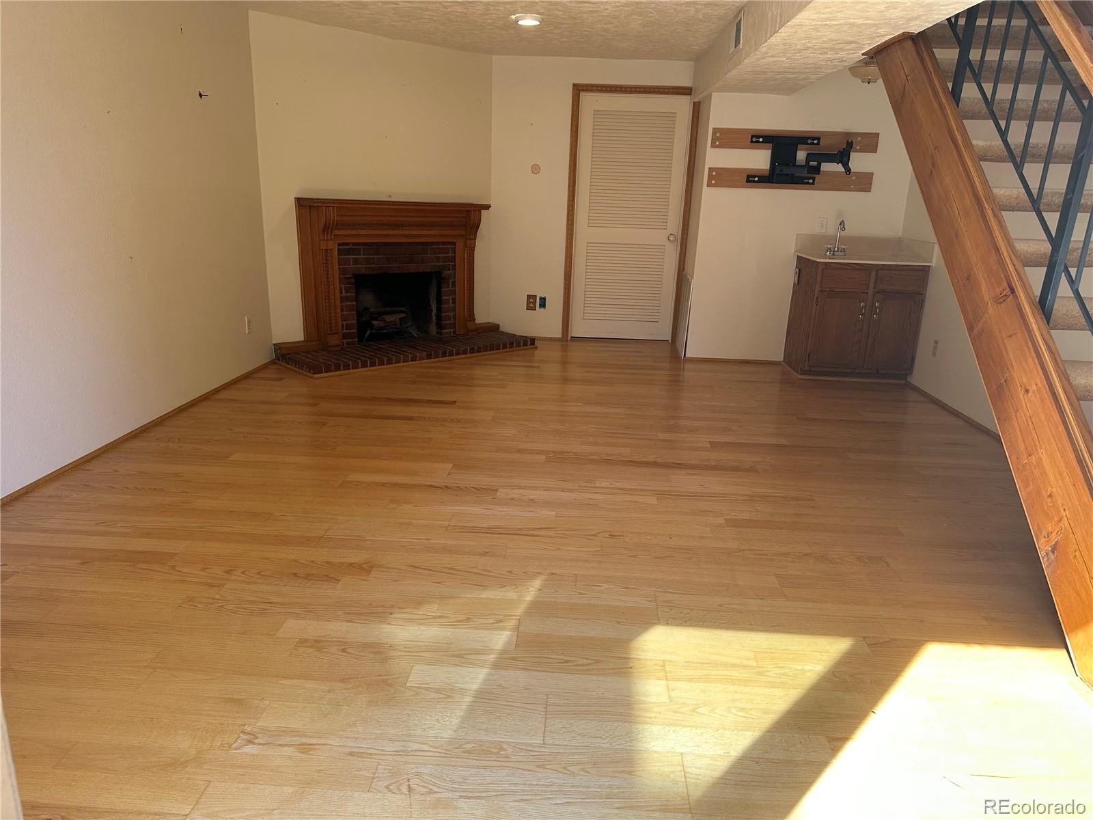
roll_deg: -1.9
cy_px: 410
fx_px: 758
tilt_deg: -14.8
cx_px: 546
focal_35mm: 24
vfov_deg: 56.8
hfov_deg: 71.6
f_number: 1.78
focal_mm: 6.86
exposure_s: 1/163
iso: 80
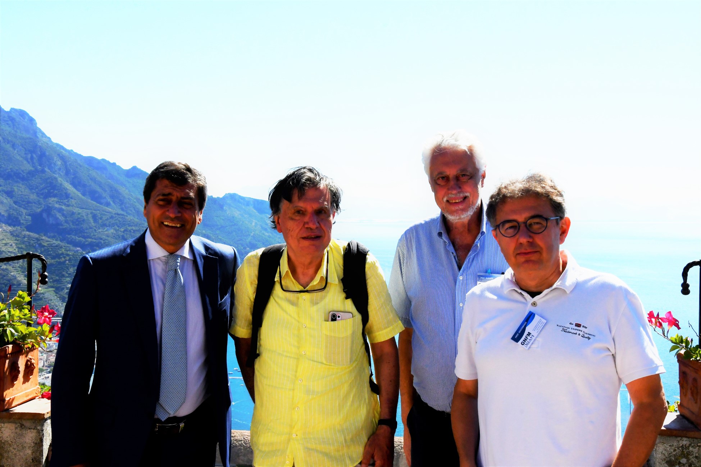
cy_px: 234
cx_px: 350
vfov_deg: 26.5
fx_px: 993
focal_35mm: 51
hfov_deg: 38.9
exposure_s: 1/1000
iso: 640
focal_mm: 34
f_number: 16
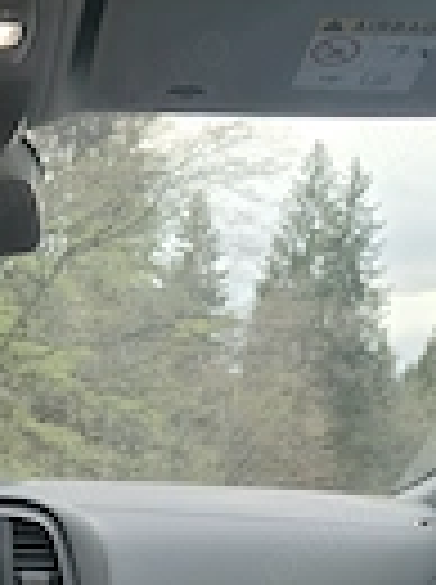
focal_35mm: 71
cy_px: 554
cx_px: -72
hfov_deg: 19.6
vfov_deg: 26.3
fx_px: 1196
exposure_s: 1/50.3
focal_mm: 5.4
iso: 40
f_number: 1.8
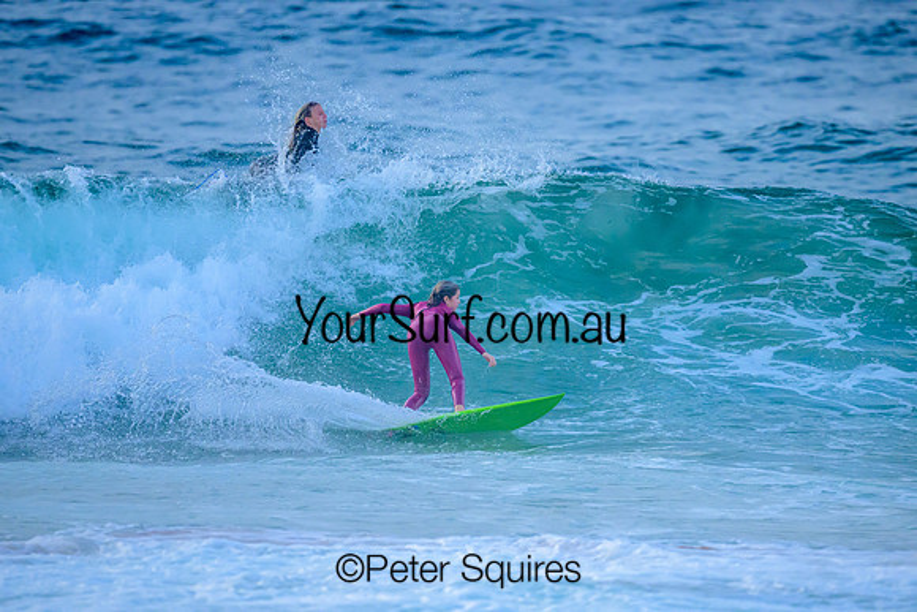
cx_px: 458
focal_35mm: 800
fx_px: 20382
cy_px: 306
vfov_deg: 1.7
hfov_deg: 2.6
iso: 2800
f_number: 6.3
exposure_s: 1/2000
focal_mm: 800
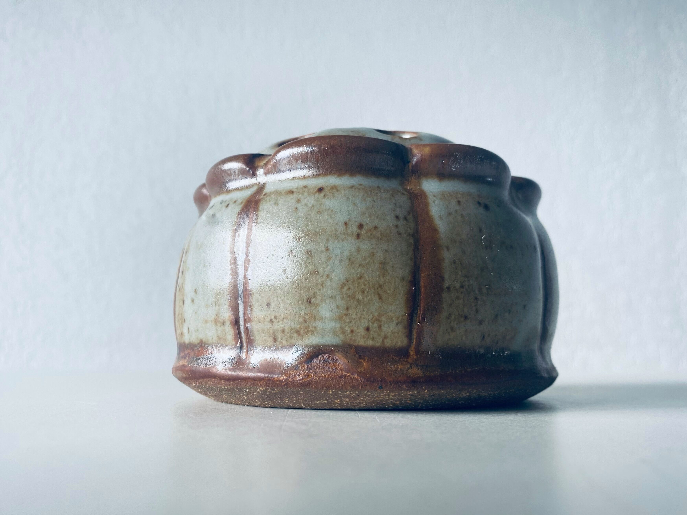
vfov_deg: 46.7
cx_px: 337
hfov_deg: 60.0
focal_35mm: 30
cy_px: 293
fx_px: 595
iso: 32
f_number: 1.8
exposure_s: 1/122
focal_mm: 4.25
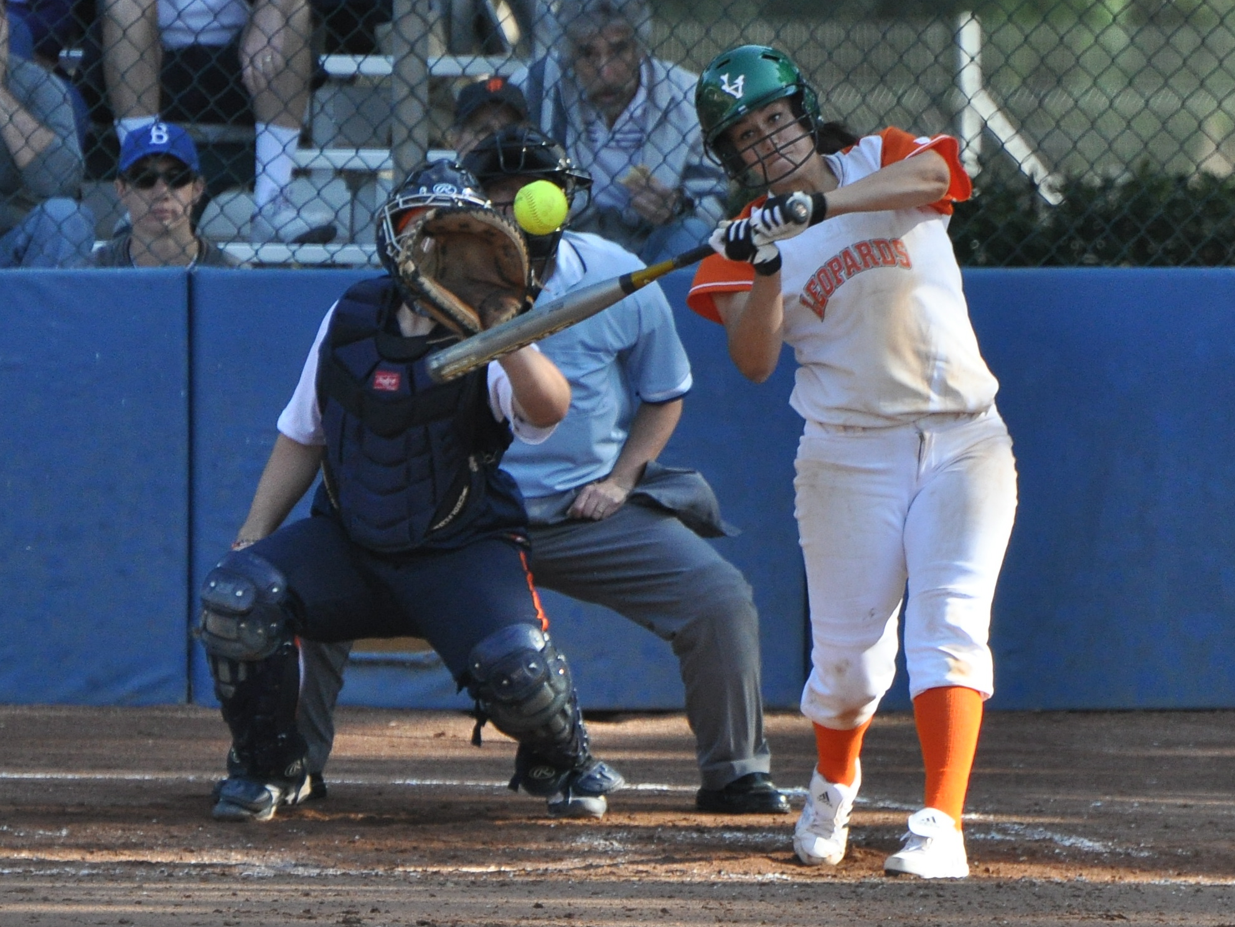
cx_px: 669
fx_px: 17446
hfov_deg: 4.1
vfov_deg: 3.0
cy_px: 464
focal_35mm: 489
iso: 800
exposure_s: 1/1000
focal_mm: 300
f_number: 5.6
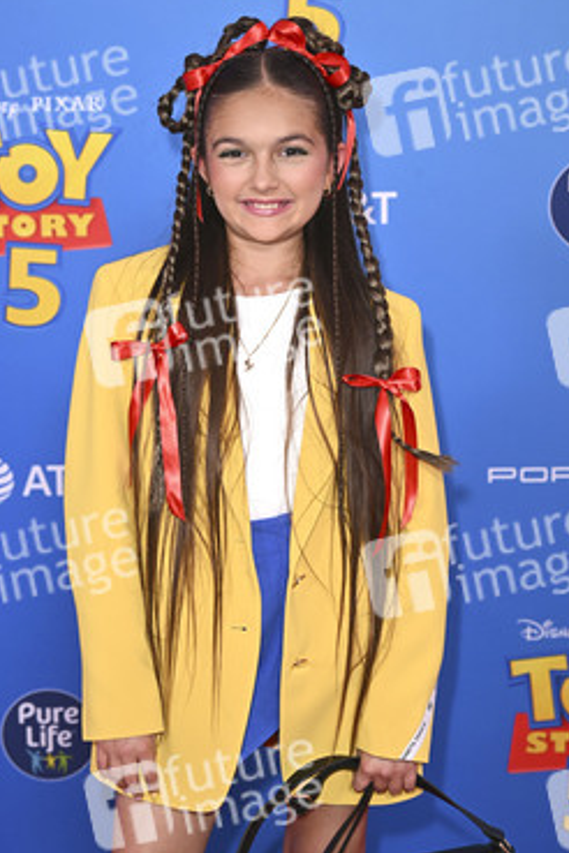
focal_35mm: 91
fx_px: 2157
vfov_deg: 22.4
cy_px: 448
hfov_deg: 15.0
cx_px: 271
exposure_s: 1/250
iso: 1250
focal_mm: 84
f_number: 6.3
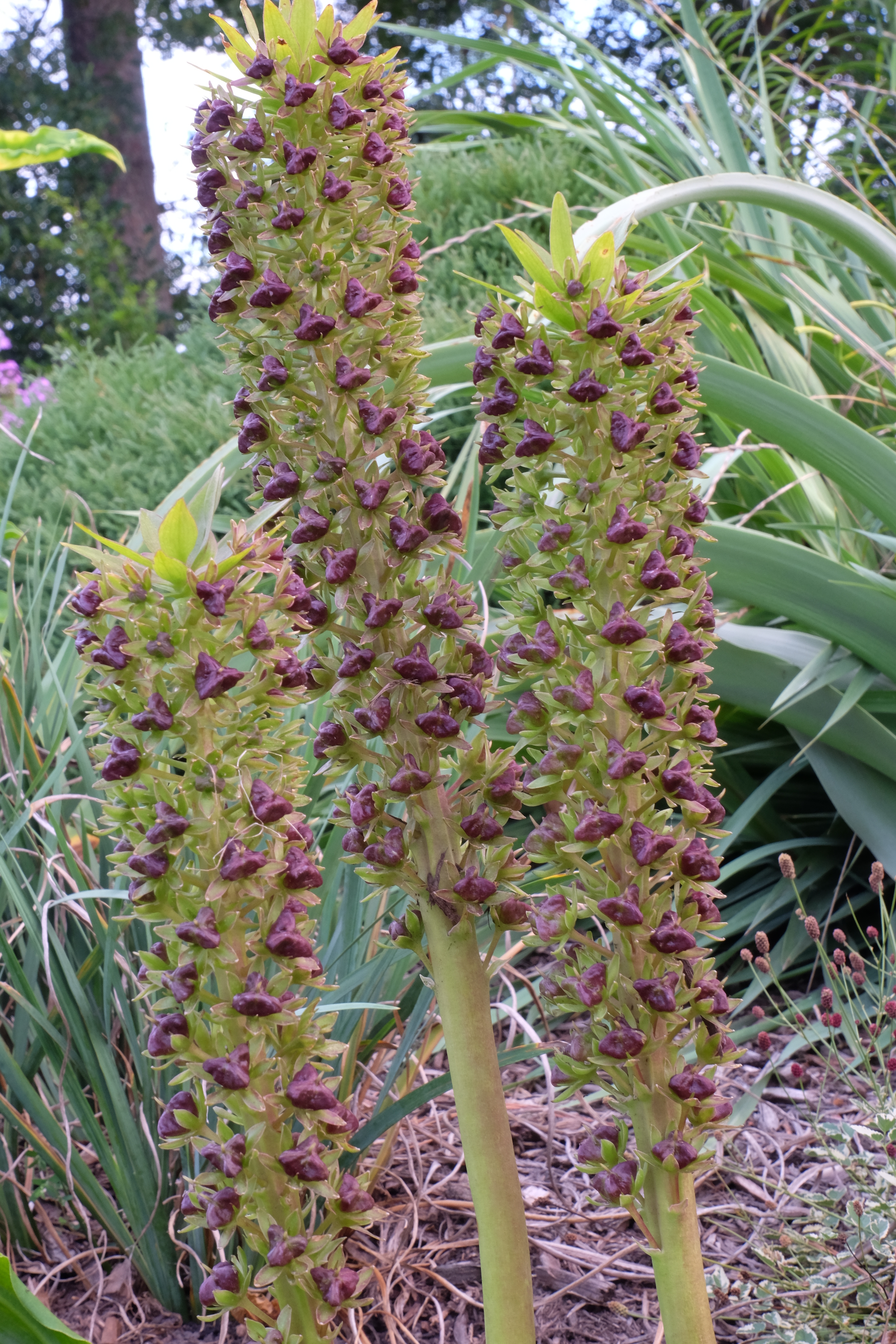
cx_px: 448
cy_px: 672
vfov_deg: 28.8
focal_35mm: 70
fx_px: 2613
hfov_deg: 19.5
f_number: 16
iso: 800
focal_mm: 46.6
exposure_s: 1/2.1
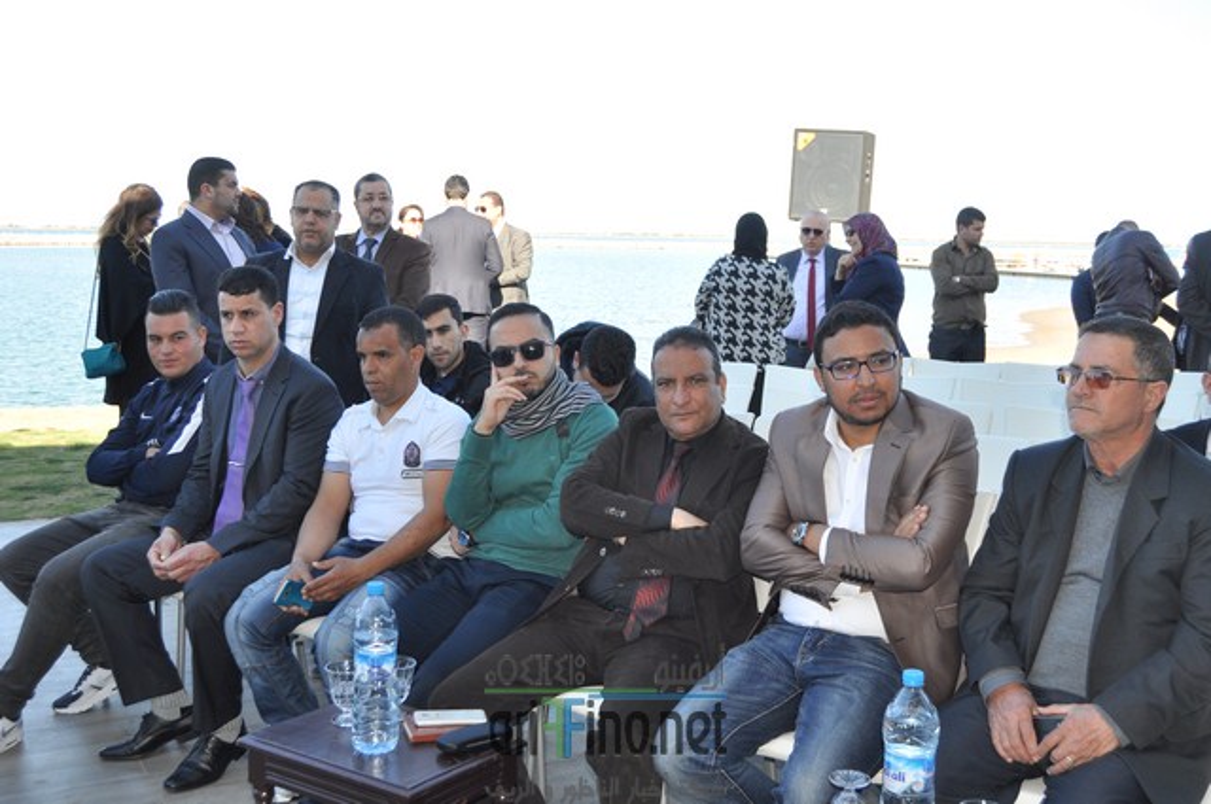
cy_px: 402
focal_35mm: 39
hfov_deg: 49.6
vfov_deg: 34.1
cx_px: 606
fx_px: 1310
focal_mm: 26
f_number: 6.3
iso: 200
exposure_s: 1/200
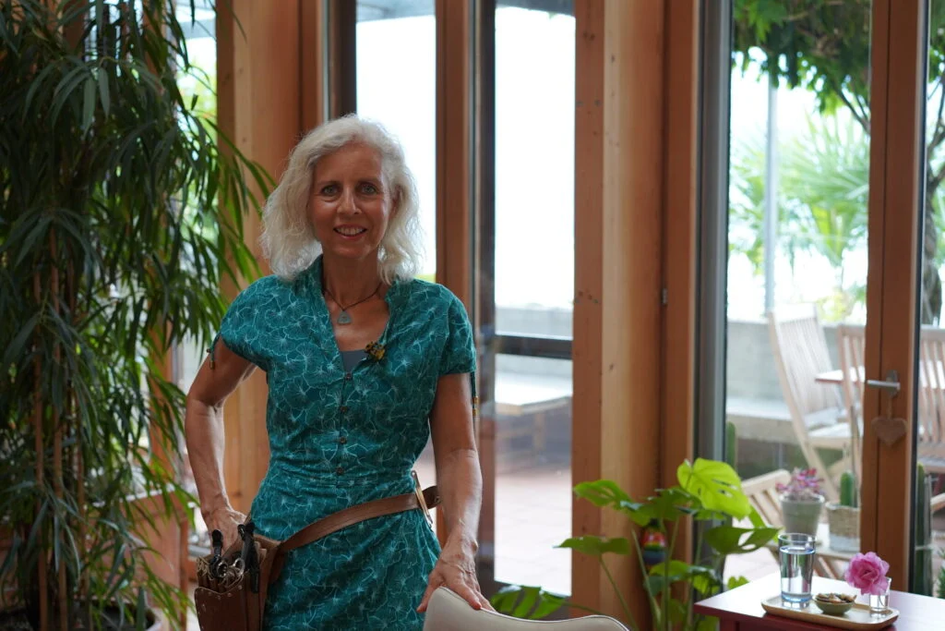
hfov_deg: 36.2
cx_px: 472
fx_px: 1444
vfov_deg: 24.6
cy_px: 316
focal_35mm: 55
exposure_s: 1/160
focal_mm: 55
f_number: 4
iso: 1600
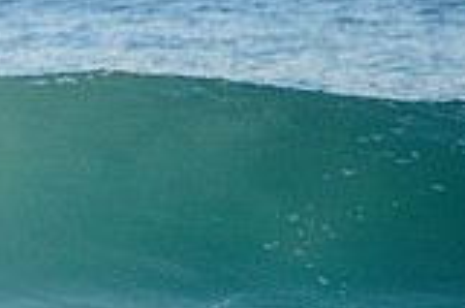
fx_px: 23436
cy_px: 106
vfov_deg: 0.8
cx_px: -369
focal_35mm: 1818
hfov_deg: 1.1
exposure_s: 1/1250
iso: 500
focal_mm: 500
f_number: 5.6
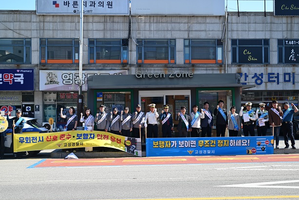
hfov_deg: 38.2
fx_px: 432
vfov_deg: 26.0
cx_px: 148
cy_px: 103
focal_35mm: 52
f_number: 5.6
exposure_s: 1/250
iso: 100
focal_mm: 50
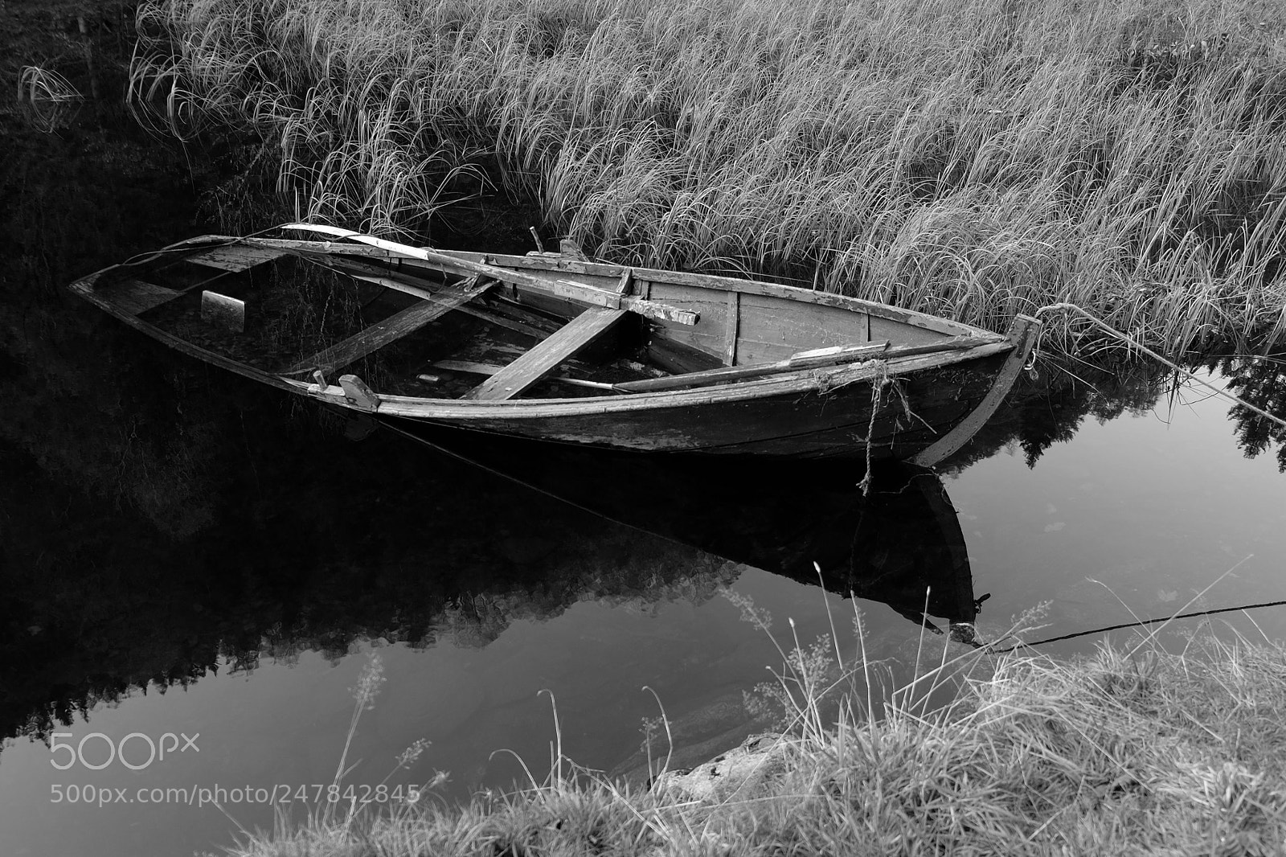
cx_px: 643
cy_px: 428
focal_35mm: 27
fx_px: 964
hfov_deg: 67.4
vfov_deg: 47.9
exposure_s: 1/60
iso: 200
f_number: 2.8
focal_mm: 18
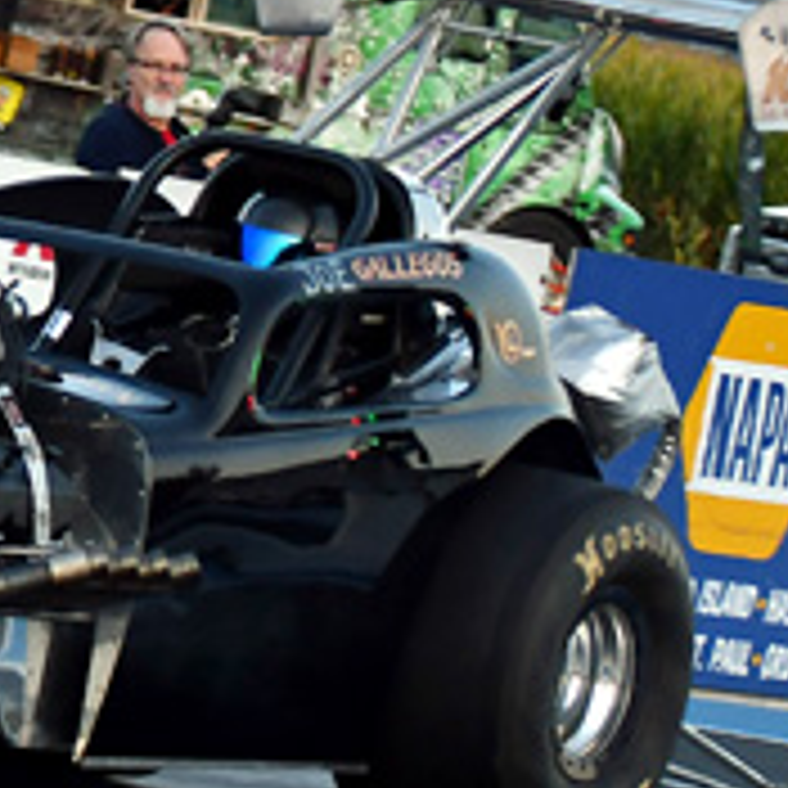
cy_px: 392
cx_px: -36
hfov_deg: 5.8
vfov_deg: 5.9
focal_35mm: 299
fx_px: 7701
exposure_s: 1/800
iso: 320
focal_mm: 82
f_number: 2.8
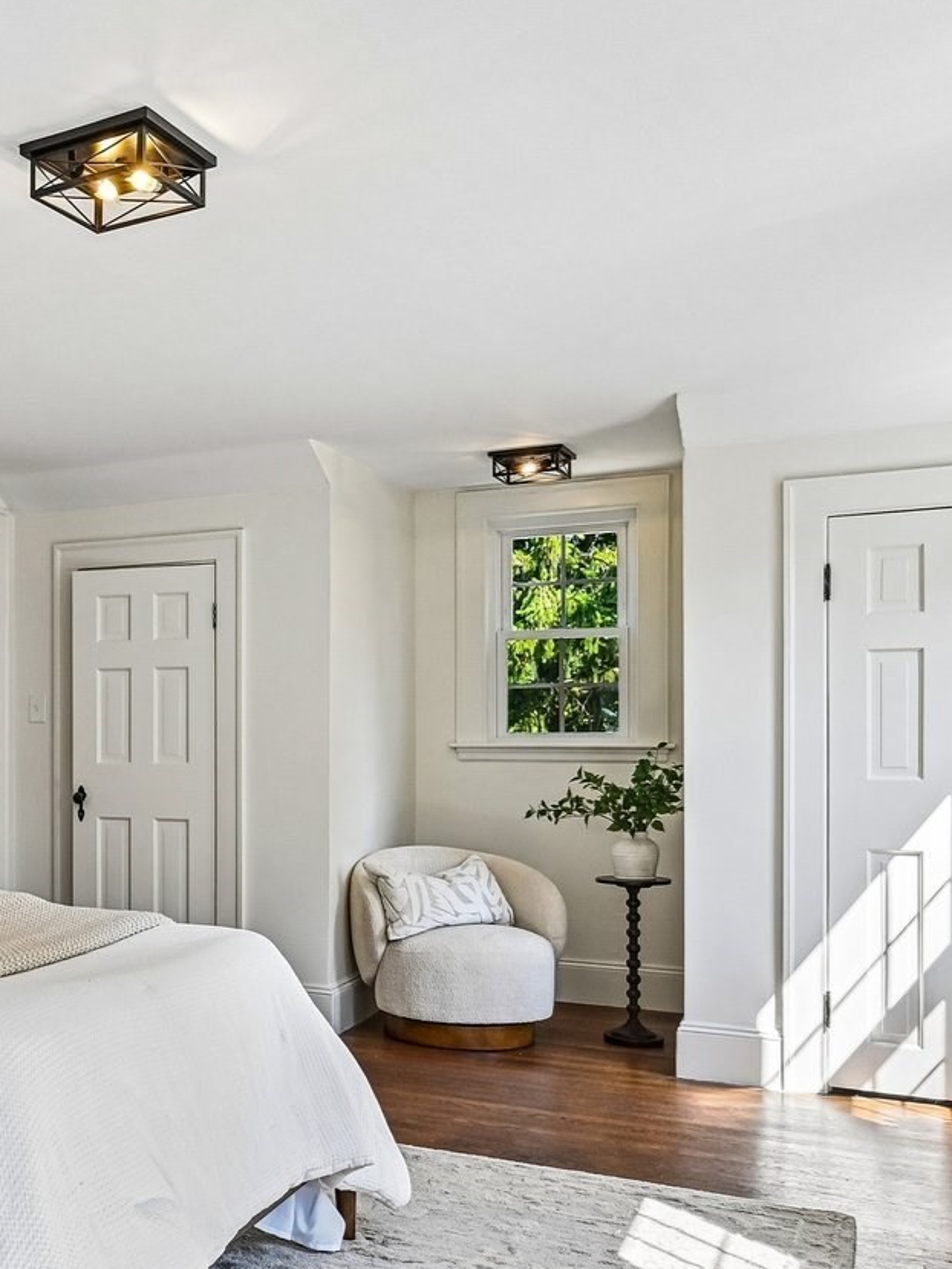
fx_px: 1393
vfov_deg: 48.8
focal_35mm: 38
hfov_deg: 33.5
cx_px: -60
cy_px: 742
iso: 400
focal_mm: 16
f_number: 8
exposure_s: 1/80
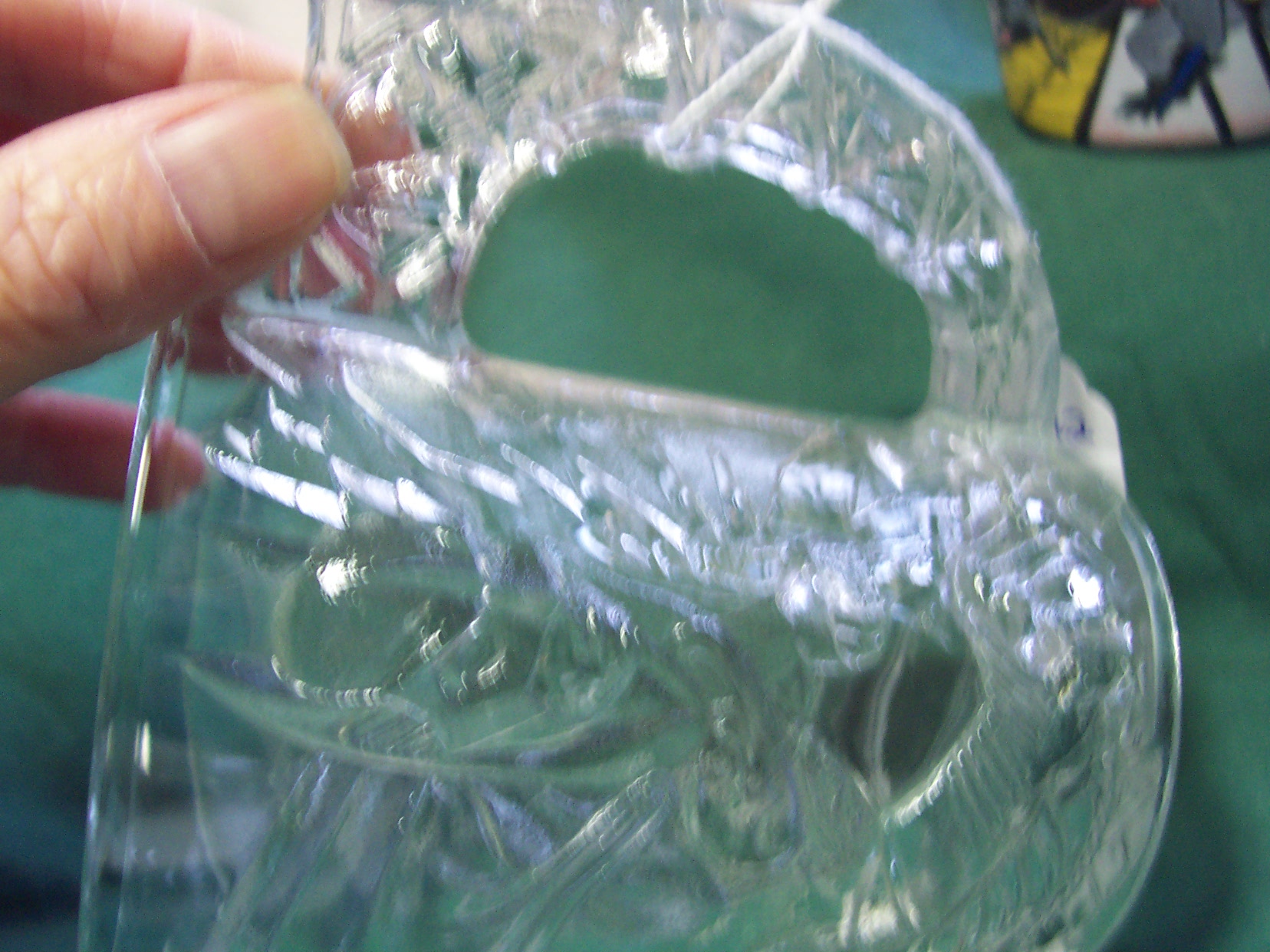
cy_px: 476
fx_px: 1357
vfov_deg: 38.7
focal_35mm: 37
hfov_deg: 50.1
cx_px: 635
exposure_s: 1/20
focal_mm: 5.6
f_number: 2.8
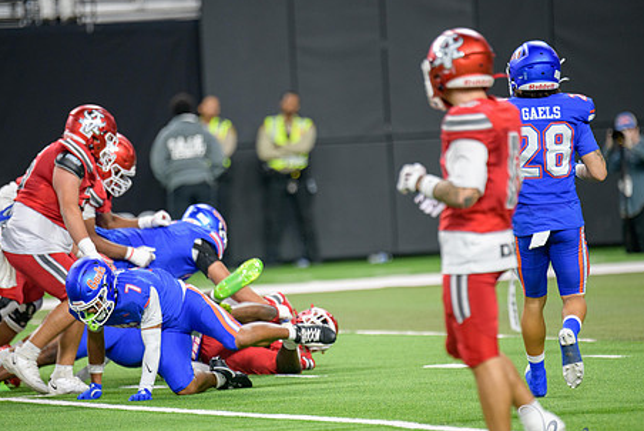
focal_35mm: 385
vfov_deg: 3.6
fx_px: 6891
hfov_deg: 5.3
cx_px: 258
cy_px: 233
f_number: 2.8
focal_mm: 300
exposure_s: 1/400
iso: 1000
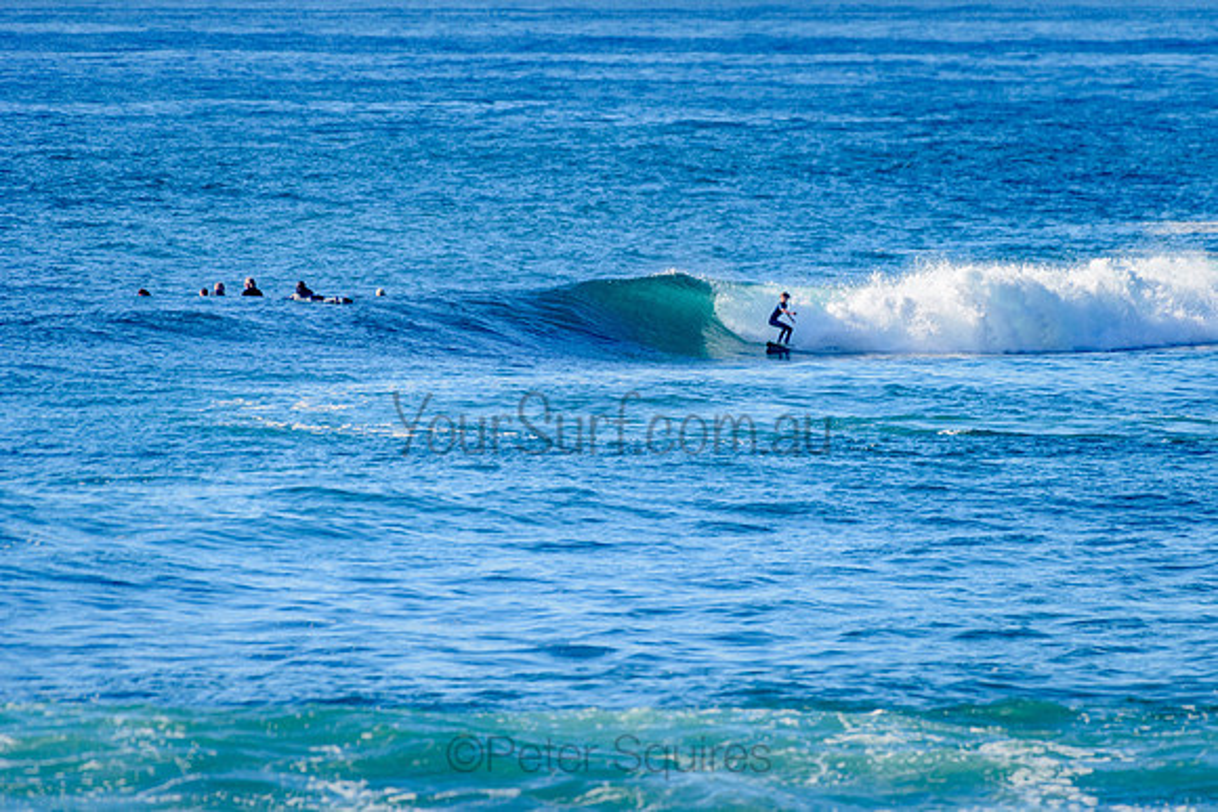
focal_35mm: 613
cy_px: 346
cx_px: 747
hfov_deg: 3.4
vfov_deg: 2.2
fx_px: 20751
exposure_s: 1/2000
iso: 280
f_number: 5.6
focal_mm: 500
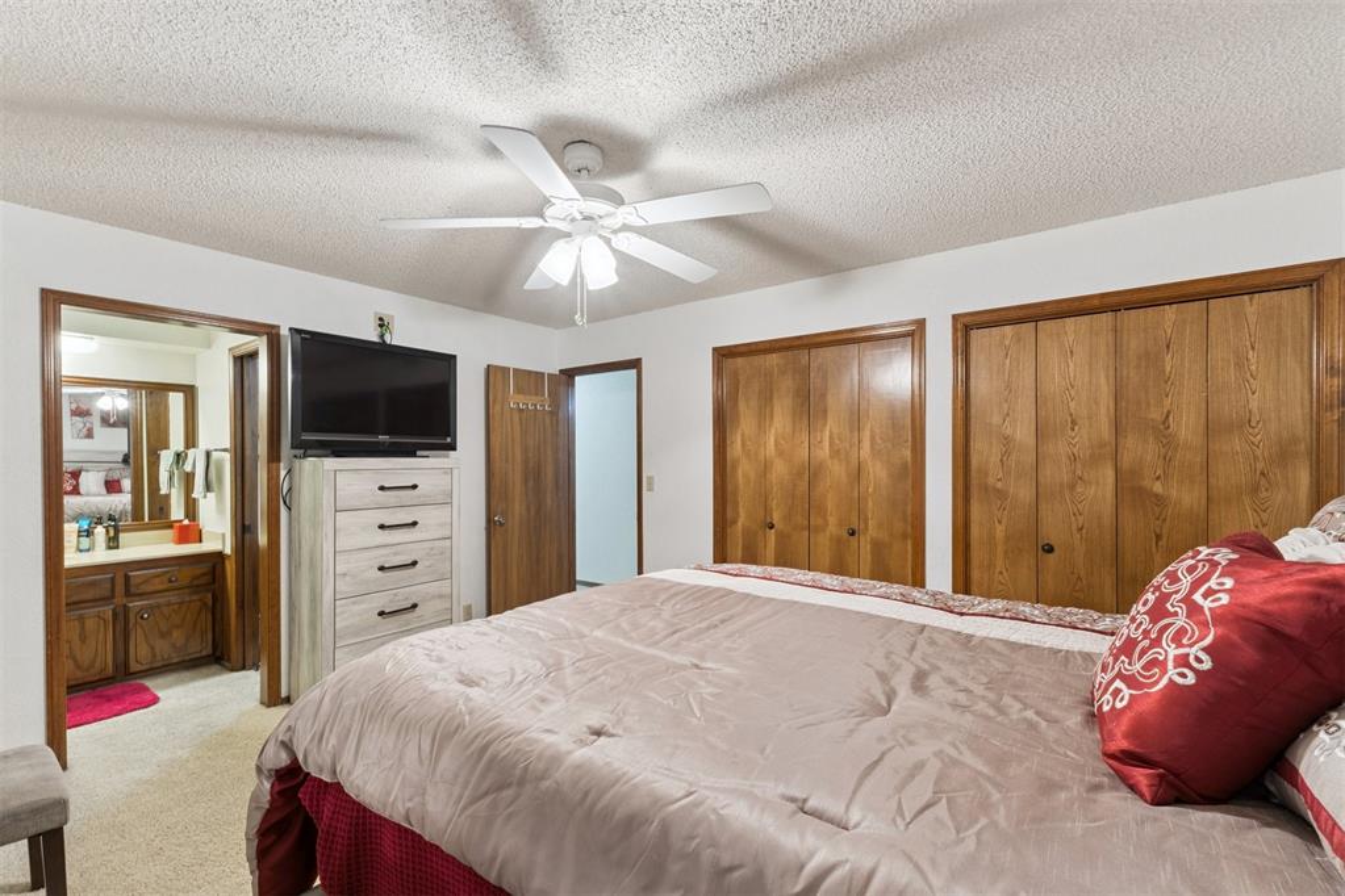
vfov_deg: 77.3
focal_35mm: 15
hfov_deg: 100.4
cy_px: 448
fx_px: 560
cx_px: 672
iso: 100
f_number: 8
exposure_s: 1/5
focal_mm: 10
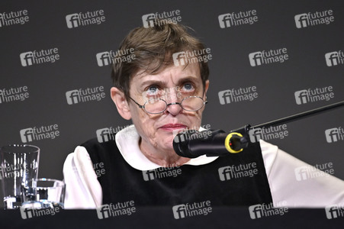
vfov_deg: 6.9
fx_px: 1910
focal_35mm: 200
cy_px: 114
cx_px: 172
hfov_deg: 10.3
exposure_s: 1/400
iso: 1250
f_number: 2.8
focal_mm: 200
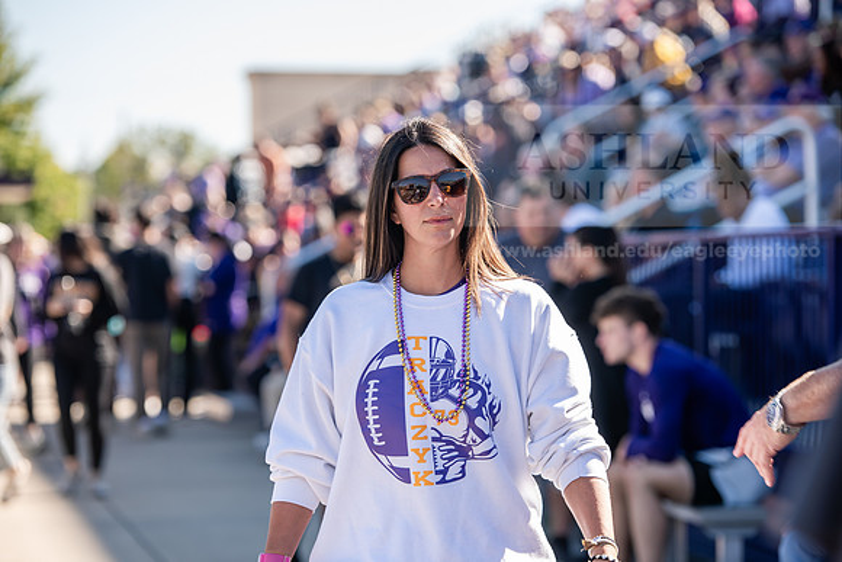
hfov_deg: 15.8
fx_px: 3041
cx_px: 421
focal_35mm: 130
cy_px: 281
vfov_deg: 10.6
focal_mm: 130
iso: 100
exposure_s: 1/320
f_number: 3.5
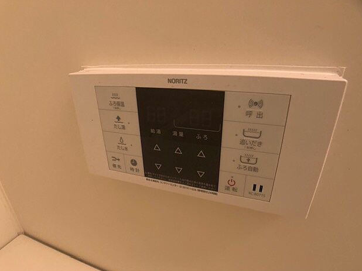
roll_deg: +0.8
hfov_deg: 61.7
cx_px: 183
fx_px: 303
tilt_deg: -26.7
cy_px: 138
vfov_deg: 48.2
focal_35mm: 29
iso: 64
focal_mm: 4
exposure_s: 1/15
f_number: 1.8
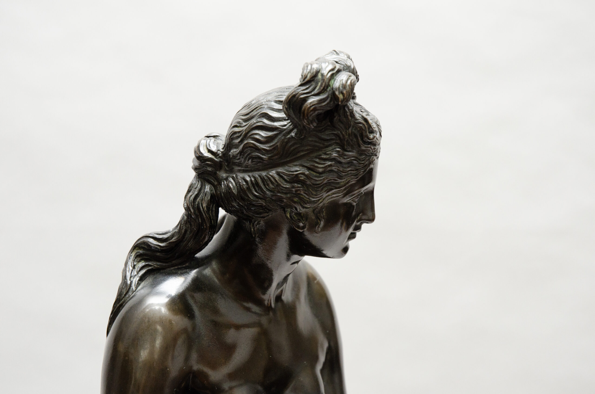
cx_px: 298
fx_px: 1287
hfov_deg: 26.0
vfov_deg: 17.4
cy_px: 197
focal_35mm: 78
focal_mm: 52
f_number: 8
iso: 200
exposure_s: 1/125
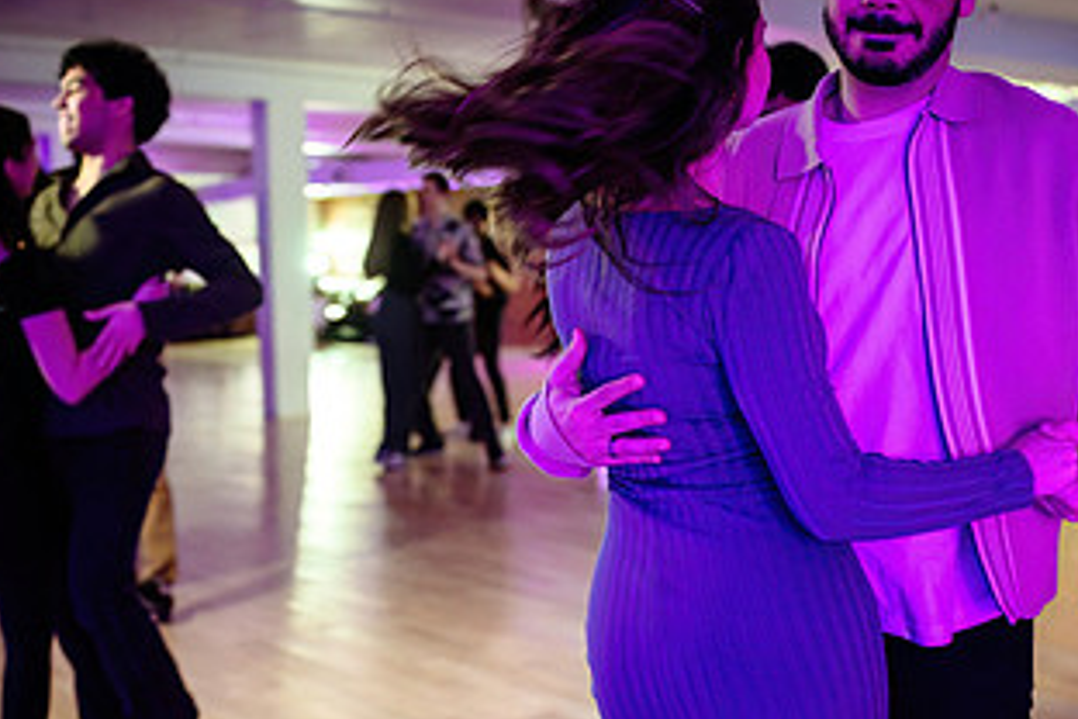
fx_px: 1557
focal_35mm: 52
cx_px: 674
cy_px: 482
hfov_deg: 38.0
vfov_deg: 25.8
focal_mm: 28
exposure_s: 1/125
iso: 2000
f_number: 2
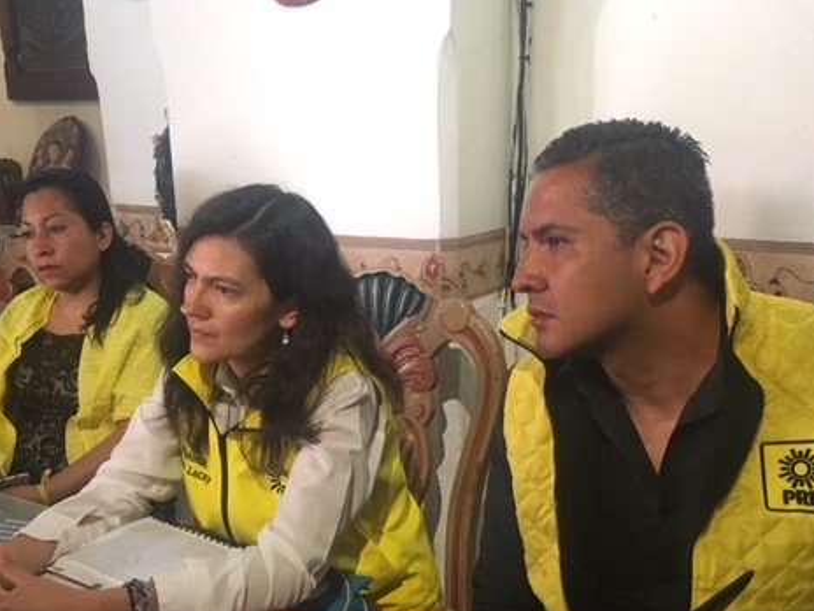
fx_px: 941
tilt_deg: -16.5
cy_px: 406
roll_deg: +0.2
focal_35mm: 40
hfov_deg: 46.8
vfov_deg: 35.6
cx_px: 391
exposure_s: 1/20
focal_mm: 4.15
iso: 200
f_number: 2.2
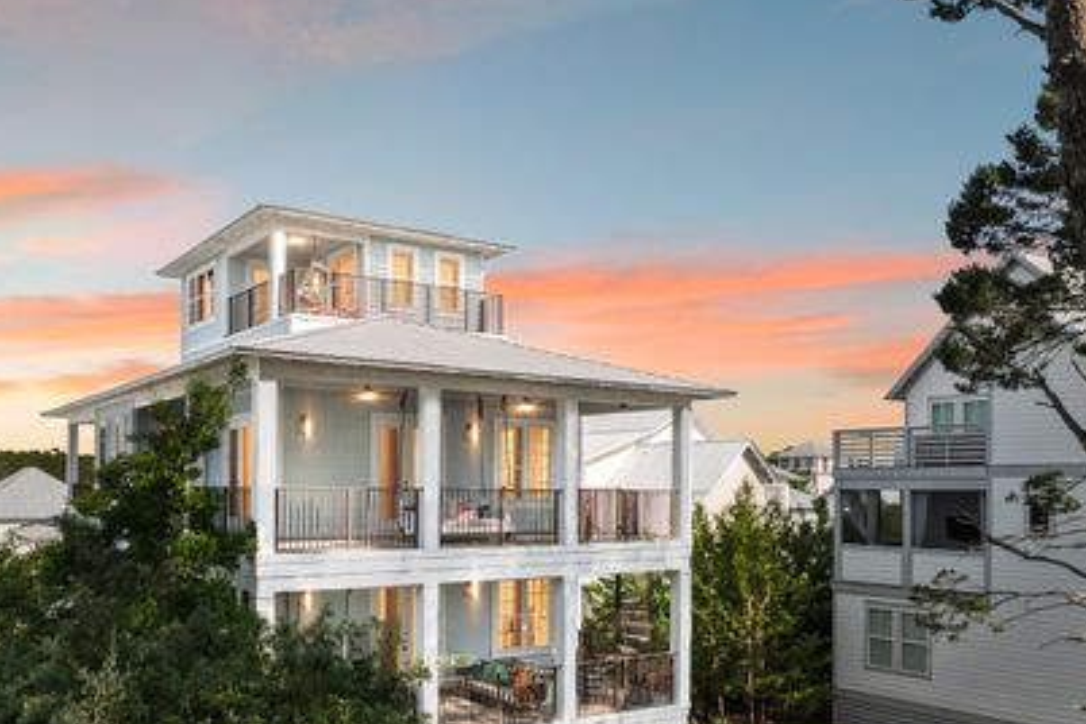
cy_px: 484
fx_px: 935
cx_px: 443
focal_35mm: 31
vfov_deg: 41.8
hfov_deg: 59.9
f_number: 2.8
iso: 170
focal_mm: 12.29
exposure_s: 1/1000
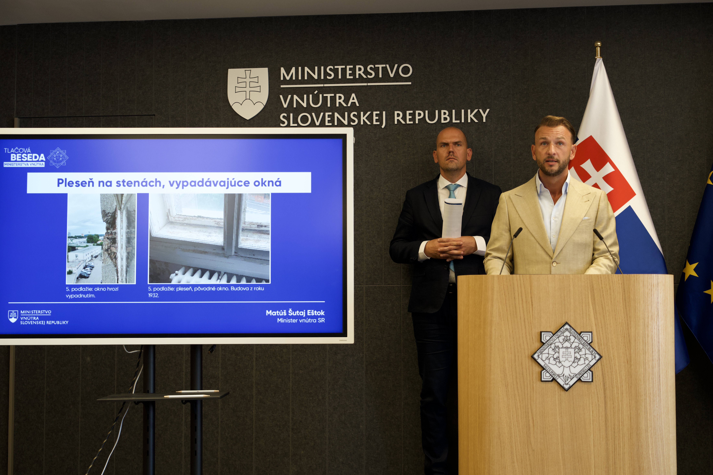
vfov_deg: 24.2
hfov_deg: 35.6
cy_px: 238
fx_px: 1109
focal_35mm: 56
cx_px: 356
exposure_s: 1/160
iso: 1600
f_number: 4
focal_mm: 56
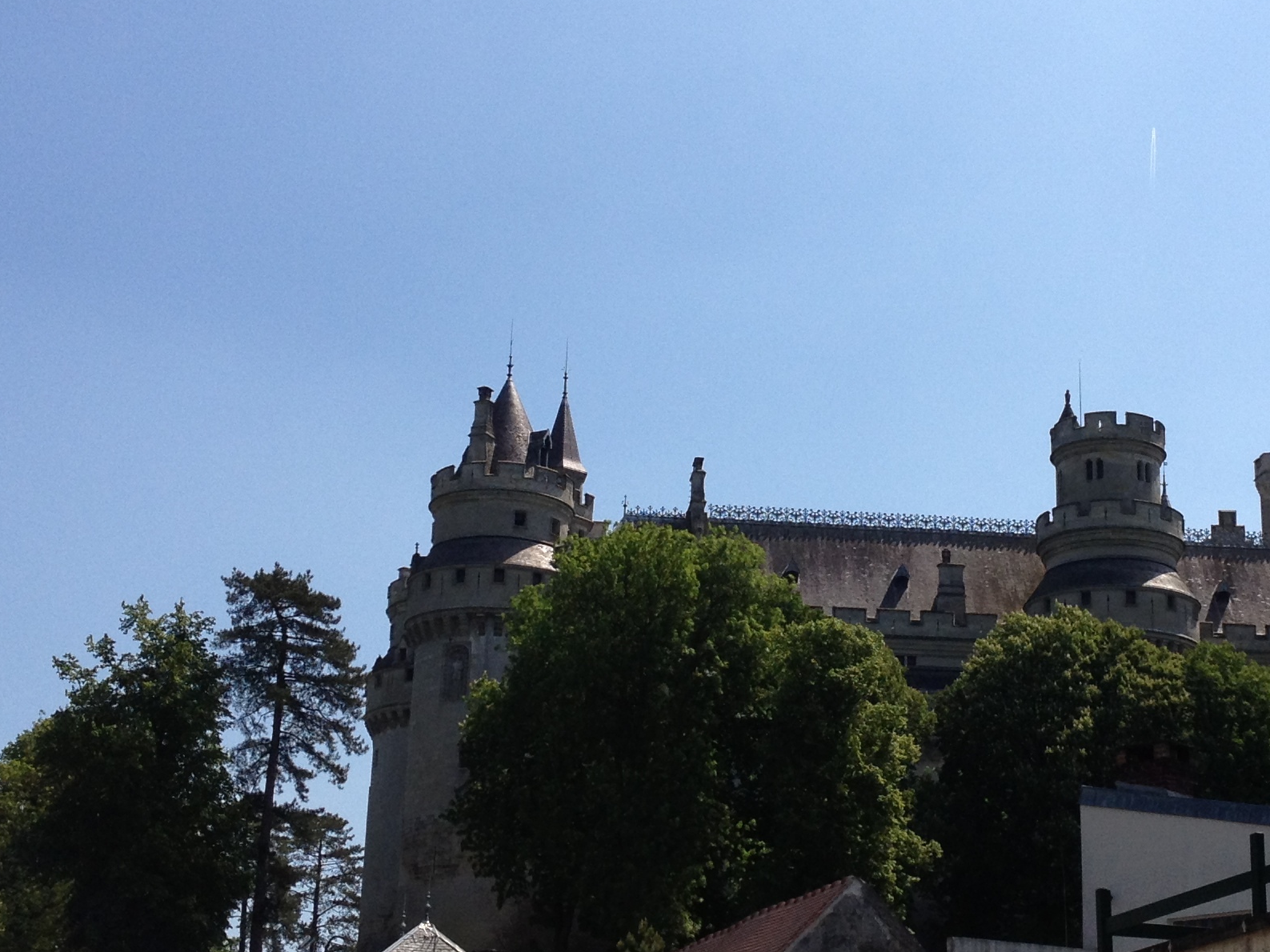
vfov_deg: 20.4
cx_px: 860
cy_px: 468
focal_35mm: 72
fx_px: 2641
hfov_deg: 26.9
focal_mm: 4.28
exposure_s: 1/2304
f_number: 2.4
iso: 50
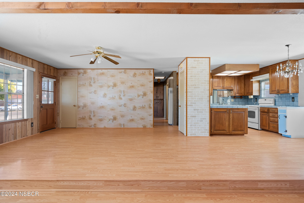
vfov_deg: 64.6
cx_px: 152
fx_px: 160
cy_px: 102
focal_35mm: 19
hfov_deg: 86.9
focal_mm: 19
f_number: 8
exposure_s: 1/3
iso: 1000
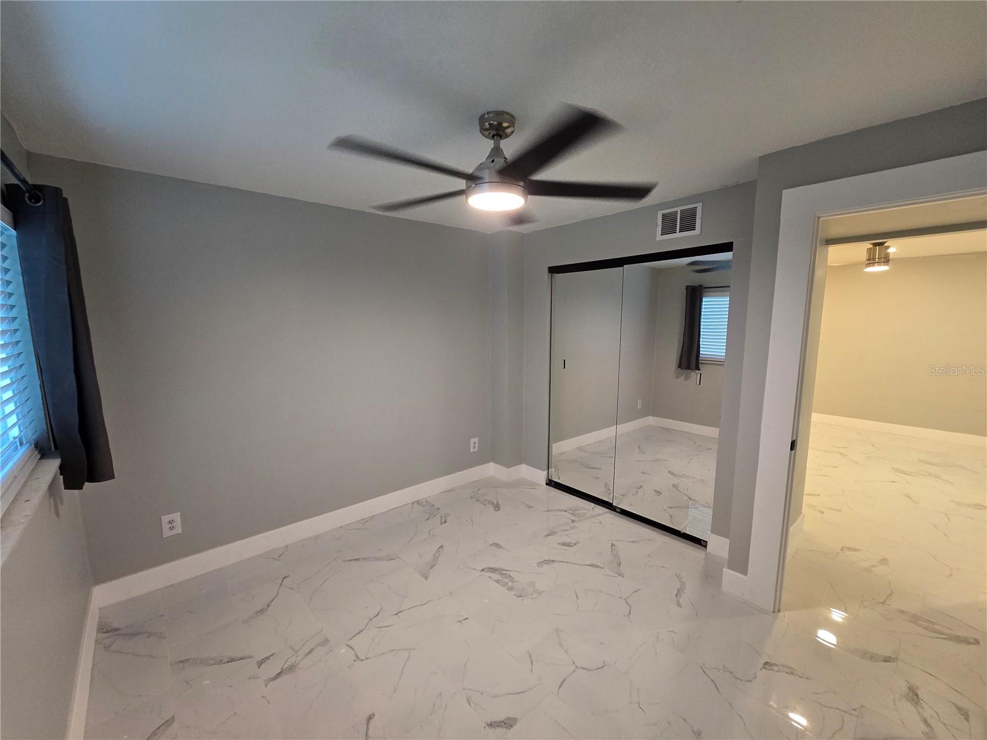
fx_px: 371
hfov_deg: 106.2
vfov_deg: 89.9
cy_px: 370
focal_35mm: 13
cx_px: 494
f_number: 2.2
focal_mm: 2.2
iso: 250
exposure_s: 1/60
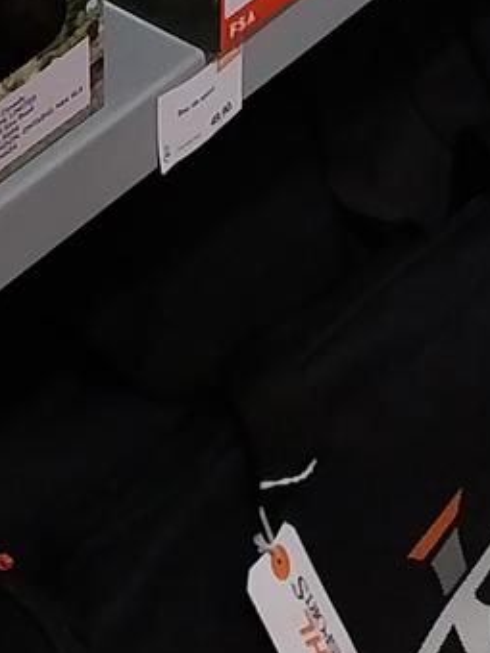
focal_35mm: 147
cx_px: 56
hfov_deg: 10.0
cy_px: -1058
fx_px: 2774
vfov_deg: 10.8
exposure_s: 1/50
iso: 80
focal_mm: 4
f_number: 1.8
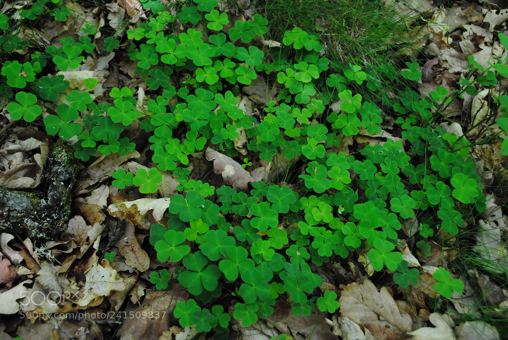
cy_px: 170
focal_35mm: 46
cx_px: 254
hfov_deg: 42.3
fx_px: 657
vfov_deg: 29.0
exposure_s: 1/40
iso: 200
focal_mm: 31
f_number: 4.2
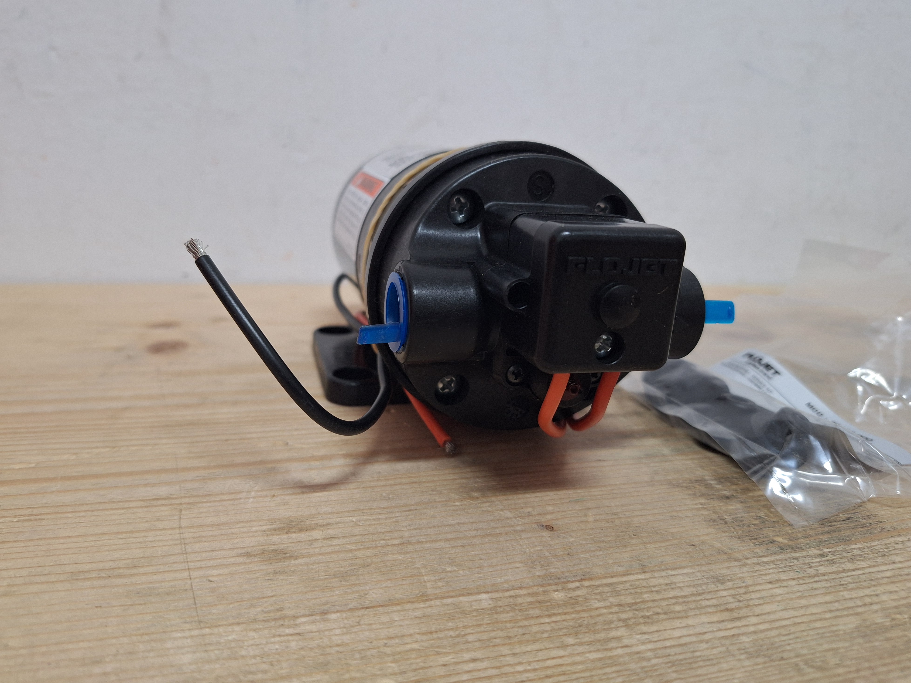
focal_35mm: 24
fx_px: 632
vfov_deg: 56.8
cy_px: 330
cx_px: 453
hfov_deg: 71.6
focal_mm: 5.54
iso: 250
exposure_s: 1/50
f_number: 1.8
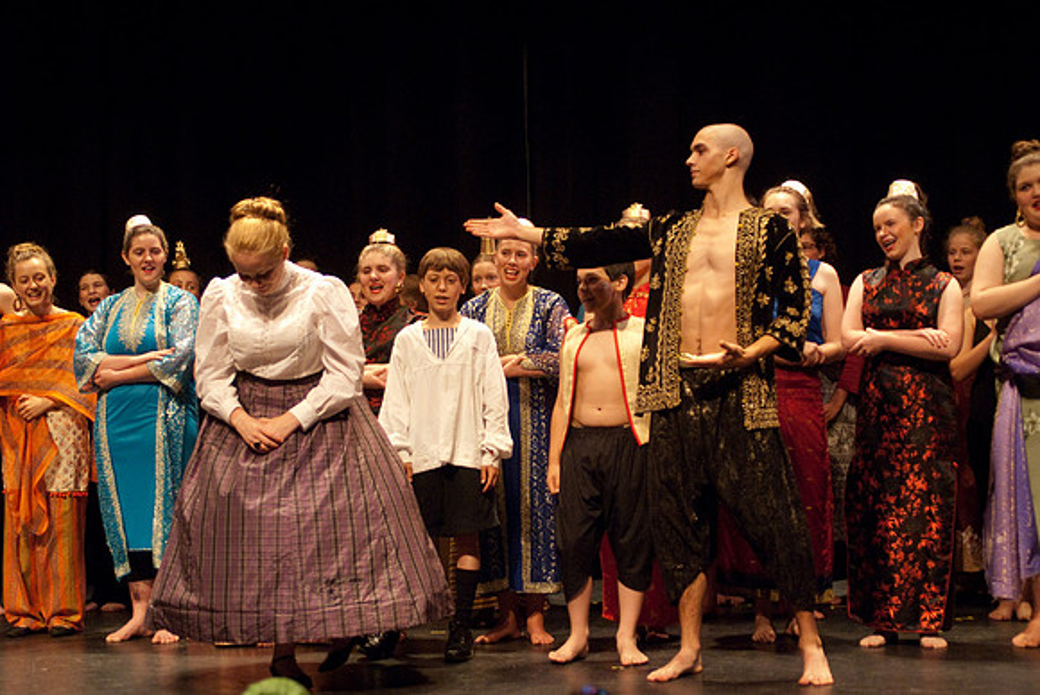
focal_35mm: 57
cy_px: 348
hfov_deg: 35.0
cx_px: 520
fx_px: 1648
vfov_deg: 23.8
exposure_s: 1/125
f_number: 2.8
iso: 1000
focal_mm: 38
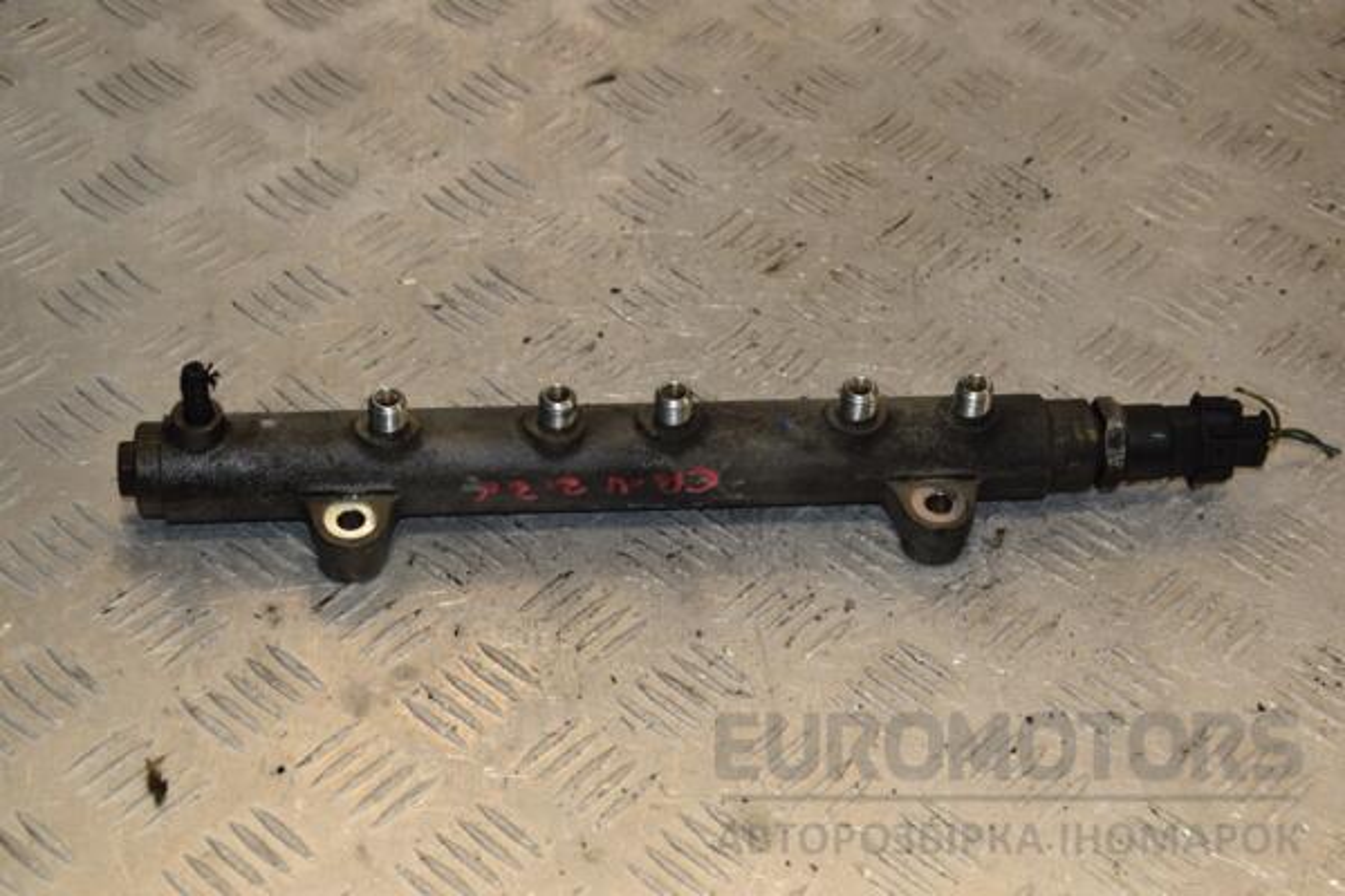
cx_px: 672
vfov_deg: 18.2
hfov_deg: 27.0
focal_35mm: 75
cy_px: 448
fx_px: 2802
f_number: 8
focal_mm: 50
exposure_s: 1/200
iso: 800
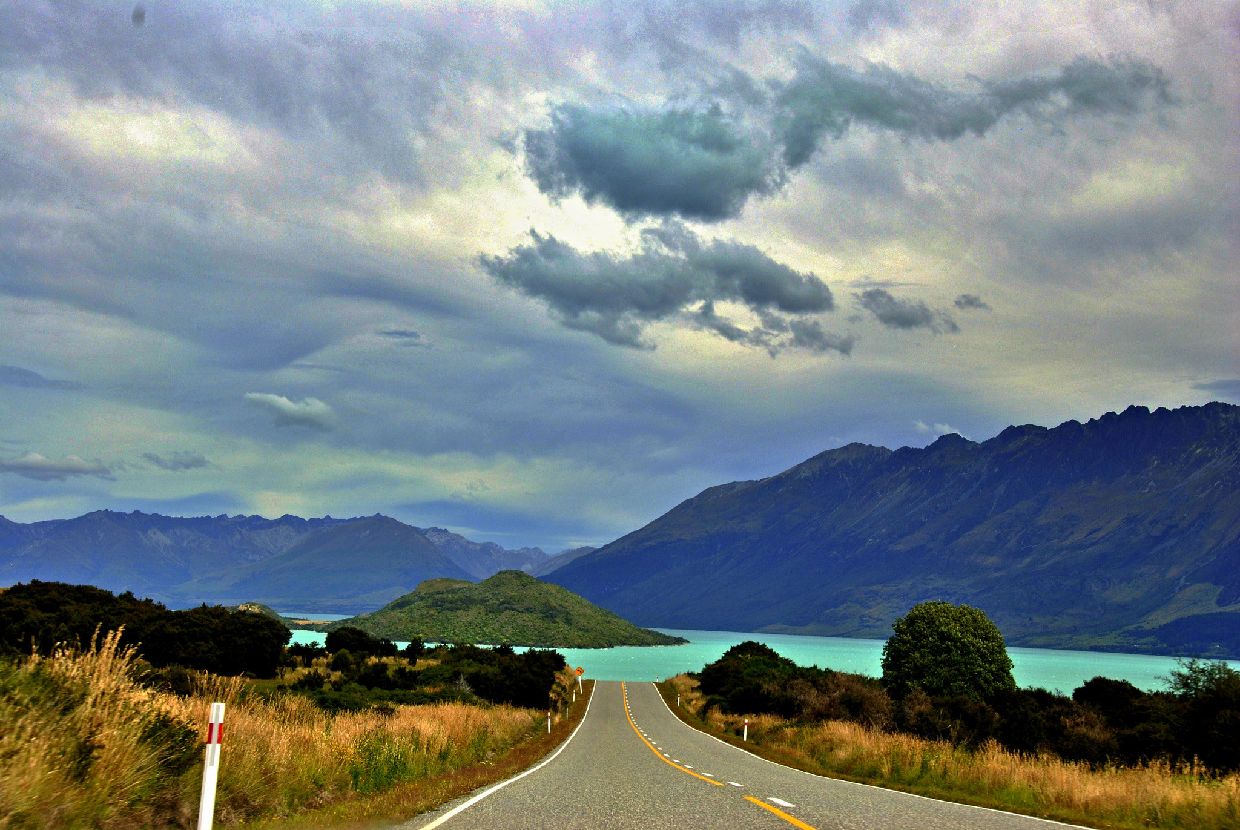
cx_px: 620
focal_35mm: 69
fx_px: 2380
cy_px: 415
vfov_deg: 19.8
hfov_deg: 29.2
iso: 200
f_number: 10
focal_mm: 46
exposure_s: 1/200
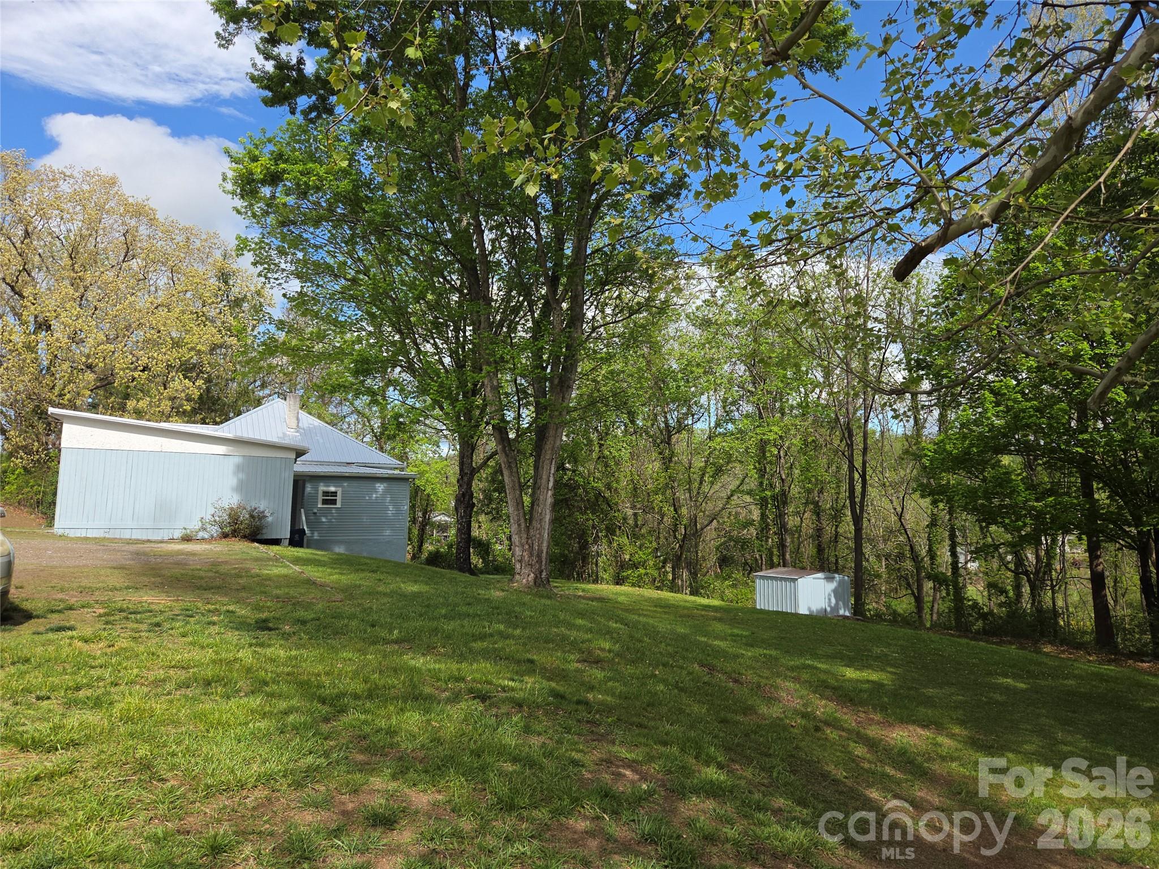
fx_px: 770
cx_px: 580
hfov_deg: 73.9
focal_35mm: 23
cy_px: 434
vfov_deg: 58.9
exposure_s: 1/914
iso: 25
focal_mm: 5.4
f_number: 1.8
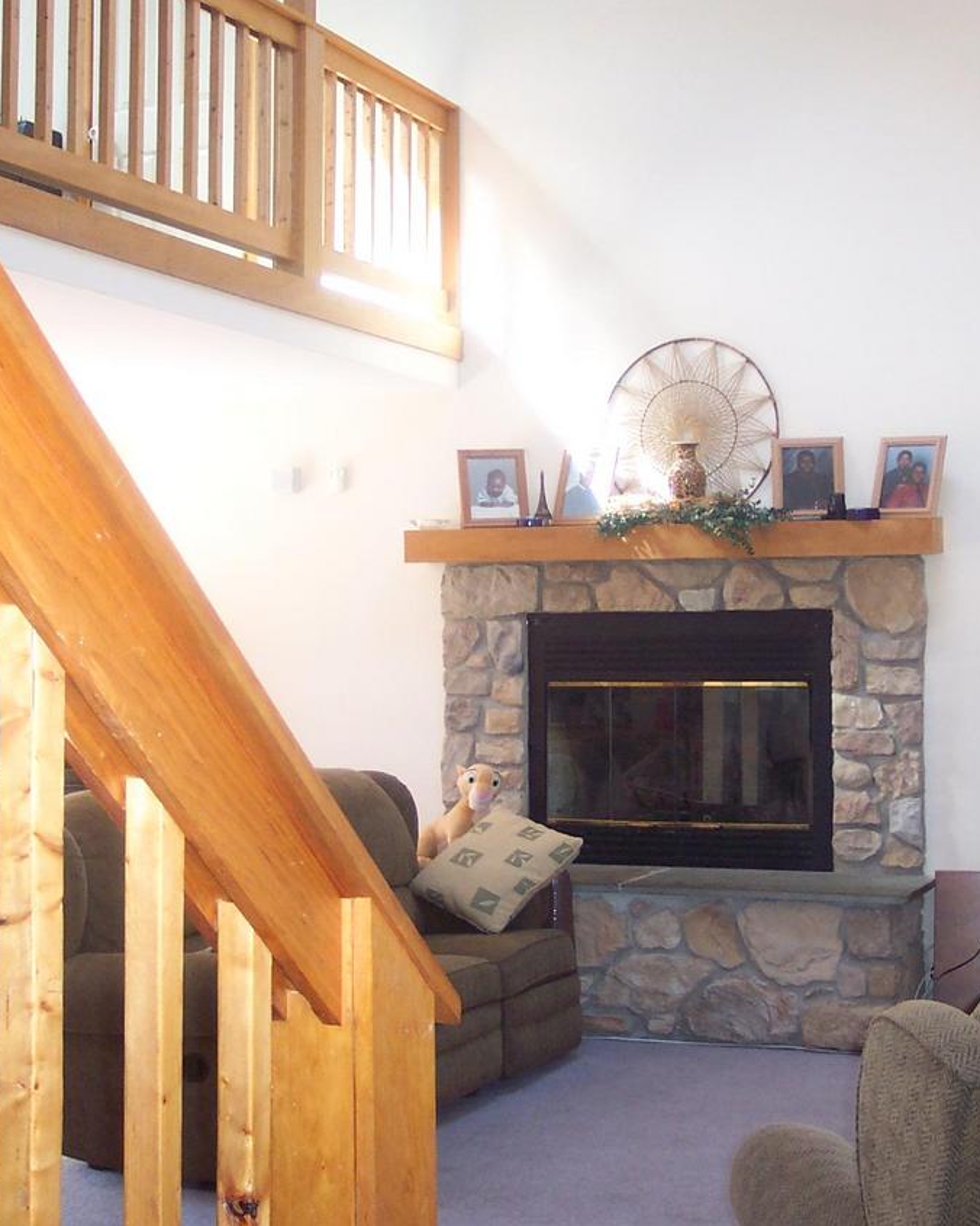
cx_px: 639
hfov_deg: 28.0
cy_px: 616
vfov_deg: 34.7
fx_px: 1958
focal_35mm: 54
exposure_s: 1/45
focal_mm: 8
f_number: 2.8
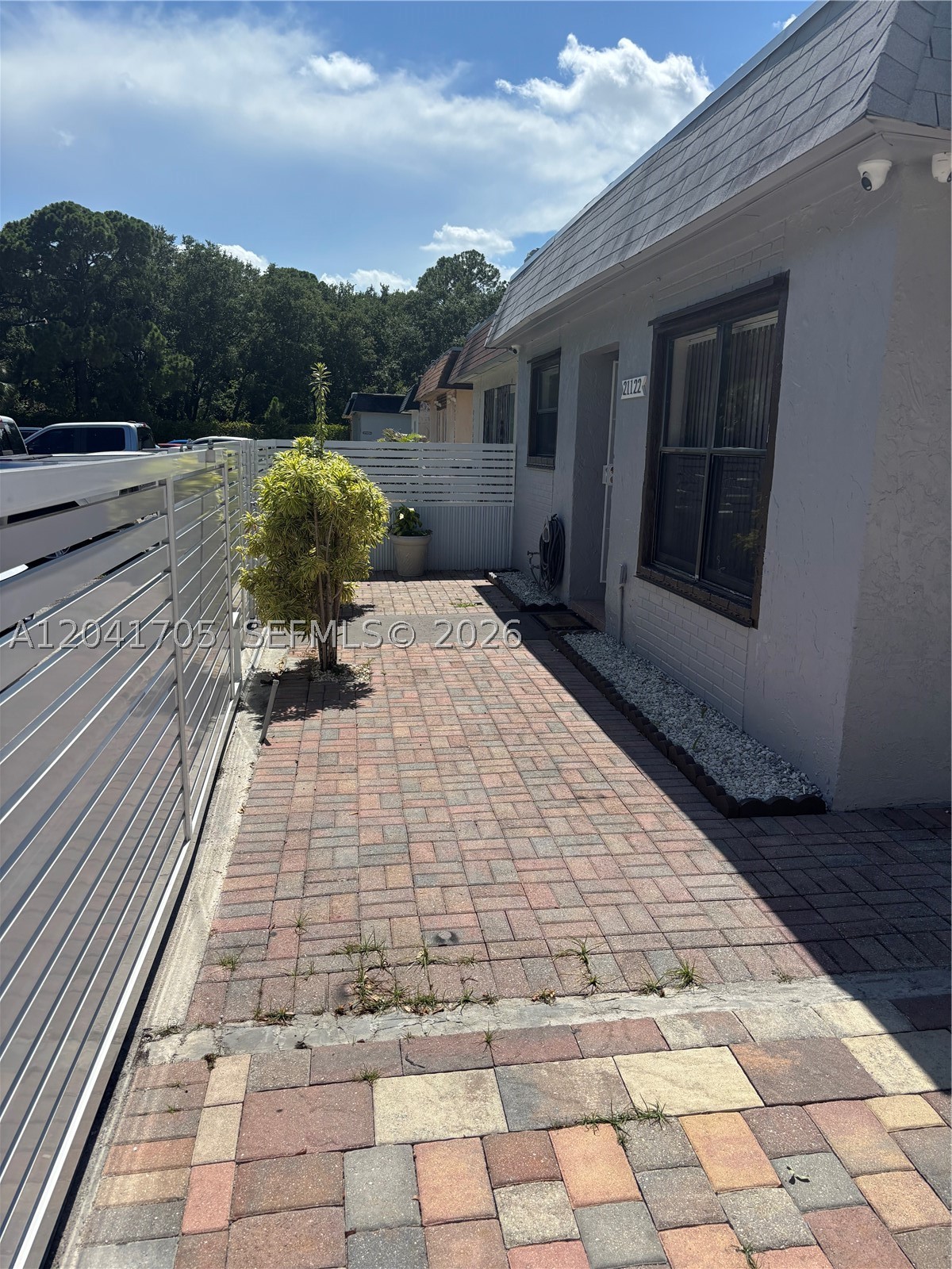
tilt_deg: -11.4
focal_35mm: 26
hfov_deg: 53.1
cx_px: 476
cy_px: 634
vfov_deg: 67.3
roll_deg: -3.3
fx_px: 953
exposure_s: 1/4854
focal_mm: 5.96
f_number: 1.6
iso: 50
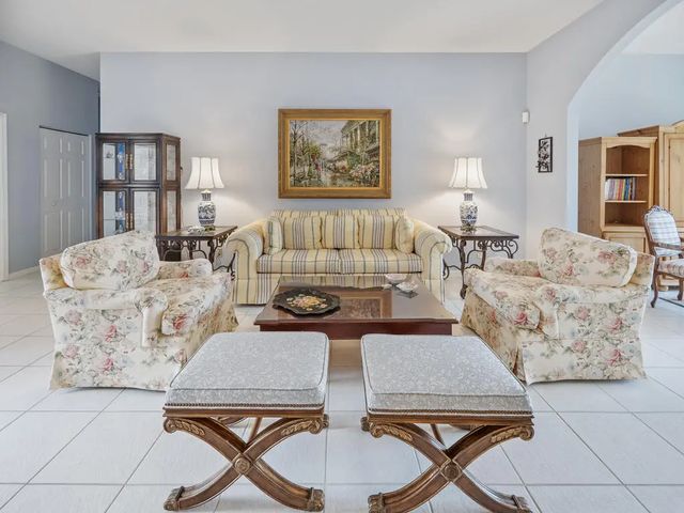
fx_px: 277
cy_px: 256
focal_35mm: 14
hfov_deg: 102.1
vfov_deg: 85.7
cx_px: 342
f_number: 4
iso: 500
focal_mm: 7
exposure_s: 1/60
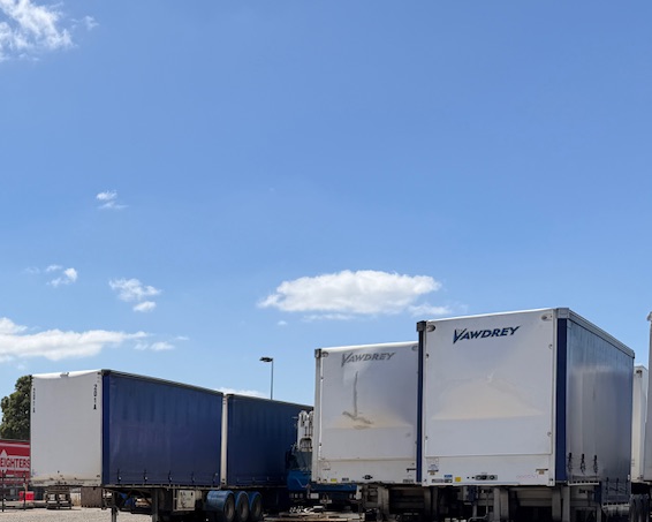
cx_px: 9
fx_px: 1023
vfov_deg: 27.0
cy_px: 525
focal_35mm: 53
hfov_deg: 32.7
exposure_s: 1/5714
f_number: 1.78
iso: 80
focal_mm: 6.76
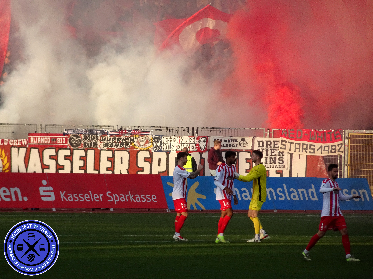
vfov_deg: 3.9
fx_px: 4062
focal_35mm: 377
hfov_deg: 5.3
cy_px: 140
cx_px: 186
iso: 160
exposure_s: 1/250
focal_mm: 64.38
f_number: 6.3
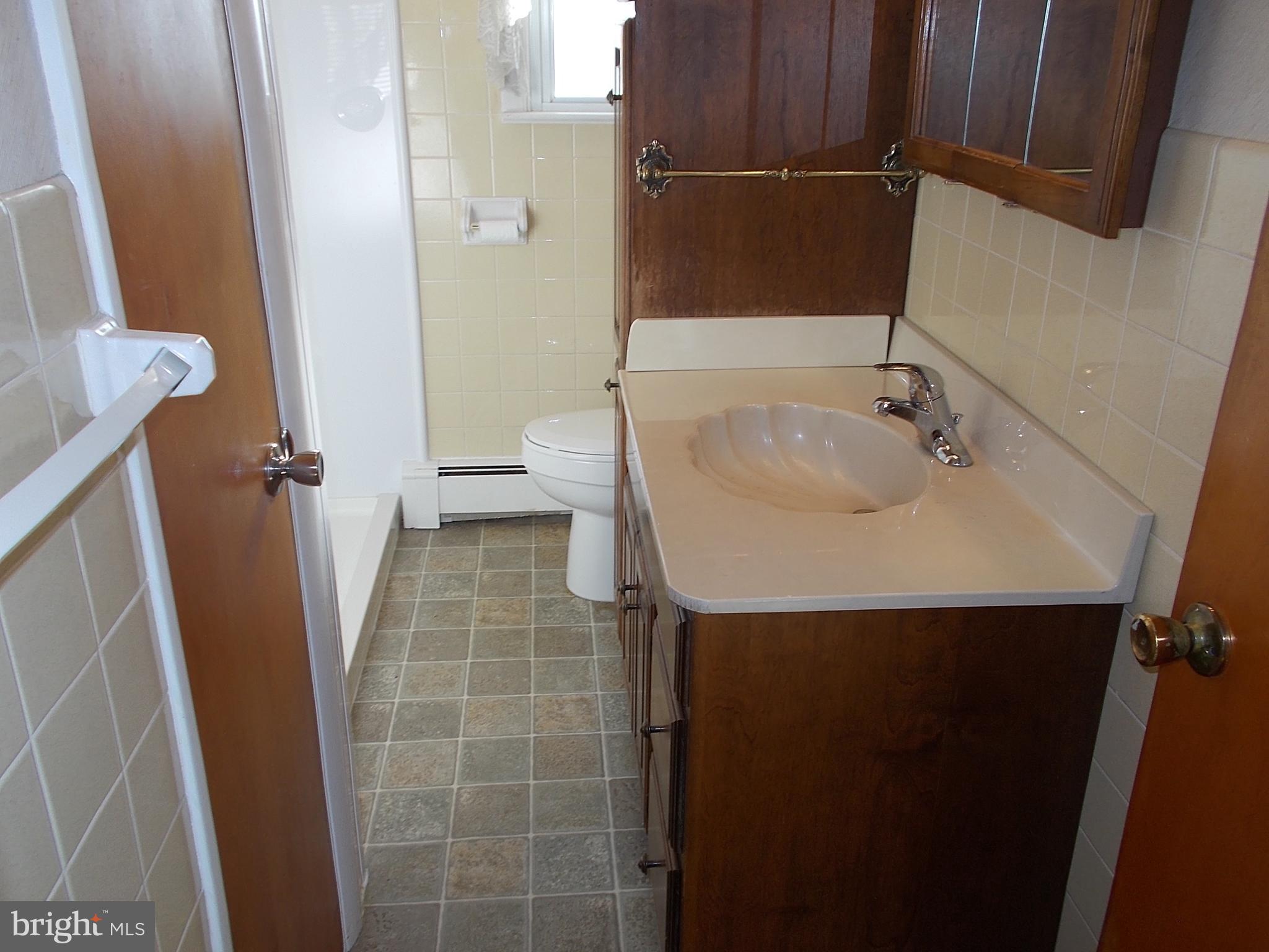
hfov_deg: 60.0
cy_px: 476
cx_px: 634
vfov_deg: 46.8
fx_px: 1100
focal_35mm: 30
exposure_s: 1/30
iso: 80
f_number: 3.4
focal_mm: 5.3
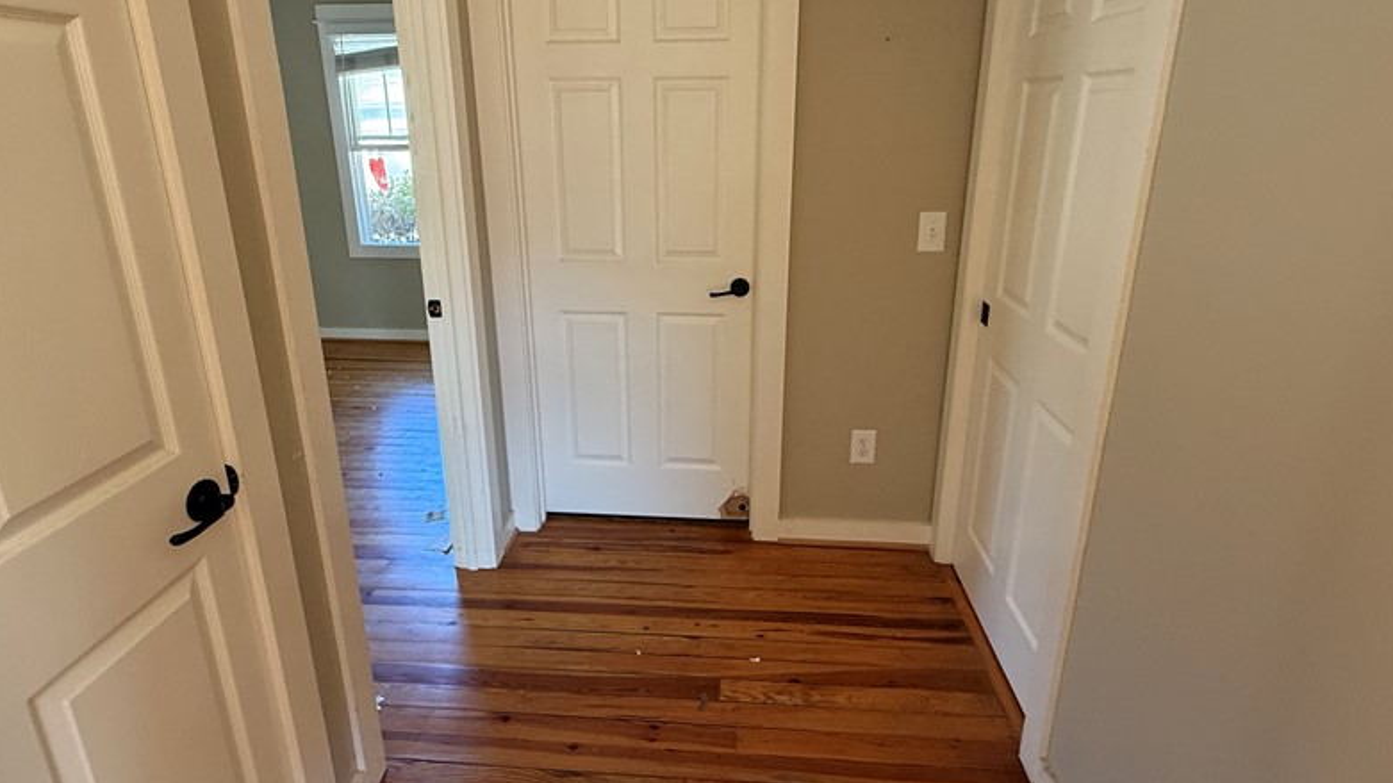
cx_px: 678
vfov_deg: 55.7
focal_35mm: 20
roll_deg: +2.4
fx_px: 739
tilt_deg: -15.3
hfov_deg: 86.6
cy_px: 341
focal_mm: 2.22
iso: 320
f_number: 2.2
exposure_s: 1/68
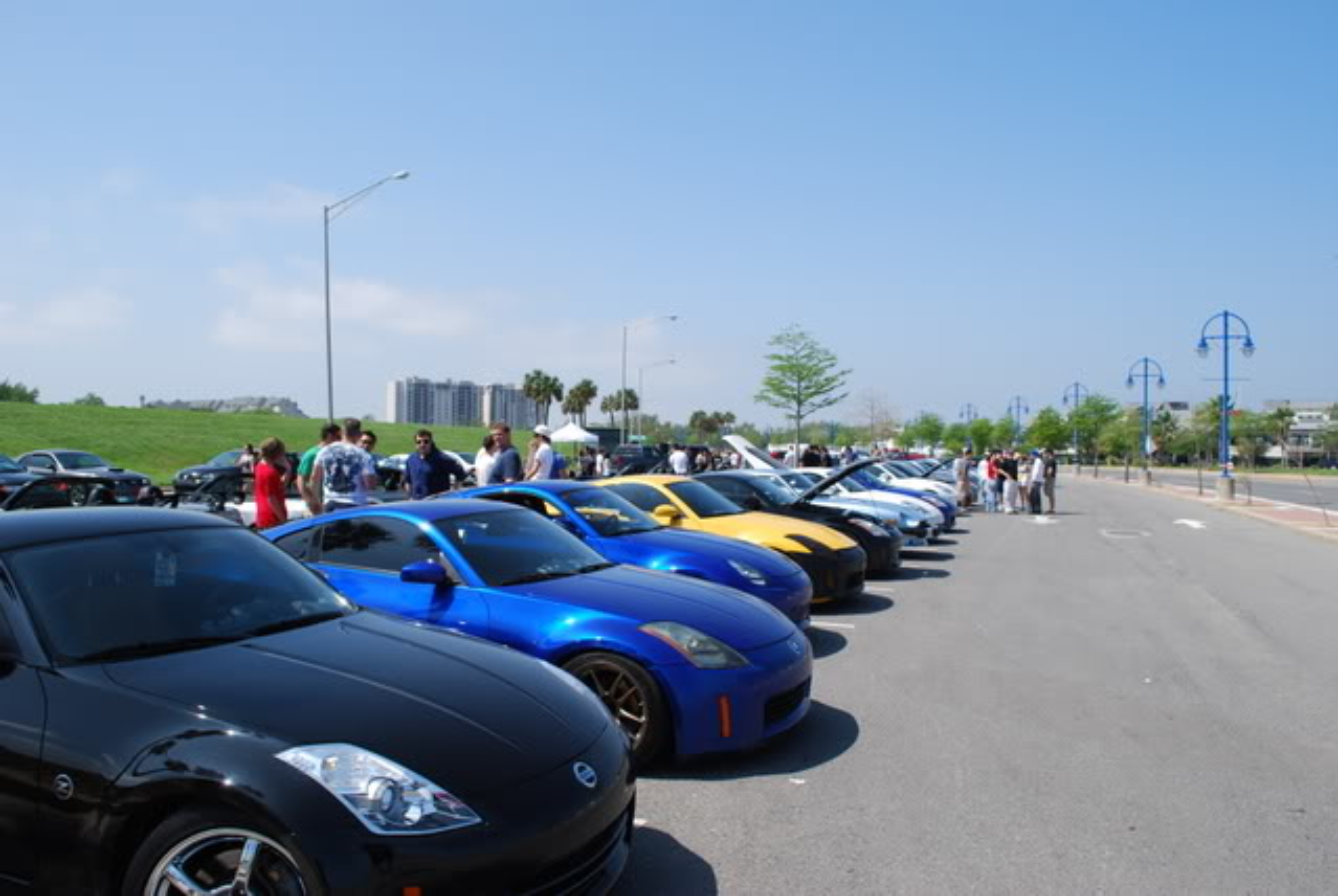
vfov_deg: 48.1
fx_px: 1005
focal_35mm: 27
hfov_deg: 67.3
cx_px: 669
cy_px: 448
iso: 100
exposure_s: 1/250
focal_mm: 18
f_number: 8
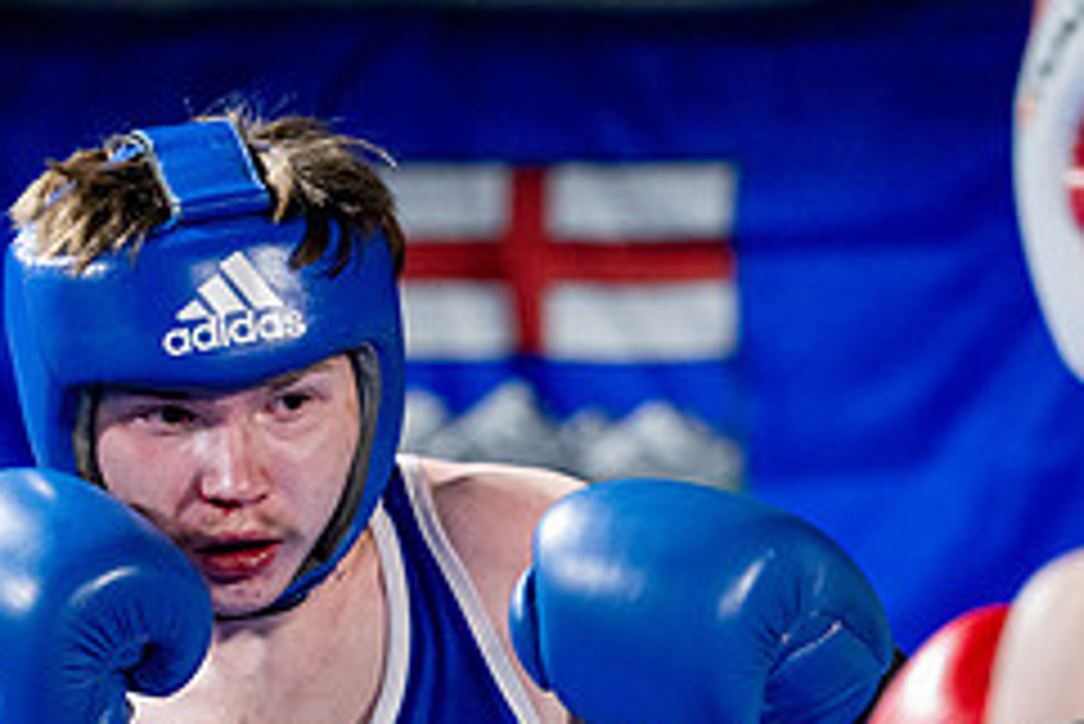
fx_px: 10213
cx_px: 882
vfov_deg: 4.1
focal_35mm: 339
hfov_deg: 6.1
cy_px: 834
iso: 4000
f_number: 2
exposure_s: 1/1000
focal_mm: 141
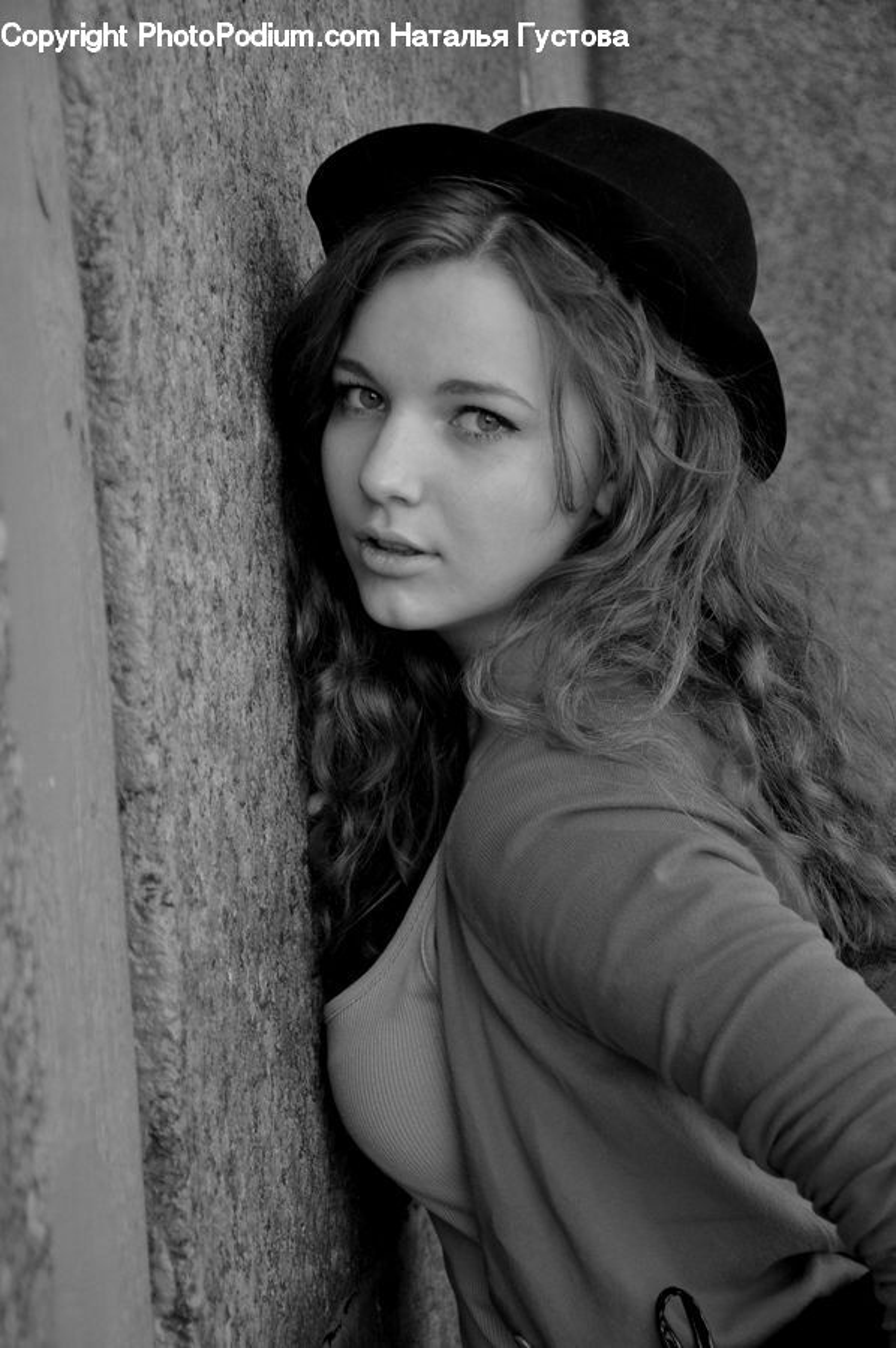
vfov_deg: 21.9
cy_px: 674
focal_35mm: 93
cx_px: 448
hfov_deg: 14.7
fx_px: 3480
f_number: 5.3
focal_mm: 62
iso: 640
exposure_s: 1/250
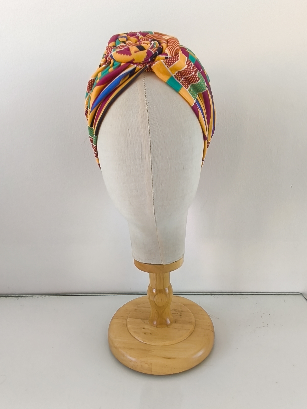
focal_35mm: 23
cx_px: 154
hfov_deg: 58.9
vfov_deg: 73.9
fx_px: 272
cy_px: 204
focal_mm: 1.65
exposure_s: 1/30
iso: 50
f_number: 2.2
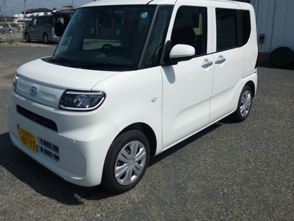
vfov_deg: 42.6
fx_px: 280
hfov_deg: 55.1
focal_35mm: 33
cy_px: 80
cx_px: 126
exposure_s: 1/500
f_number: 9
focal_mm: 4.3
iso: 100
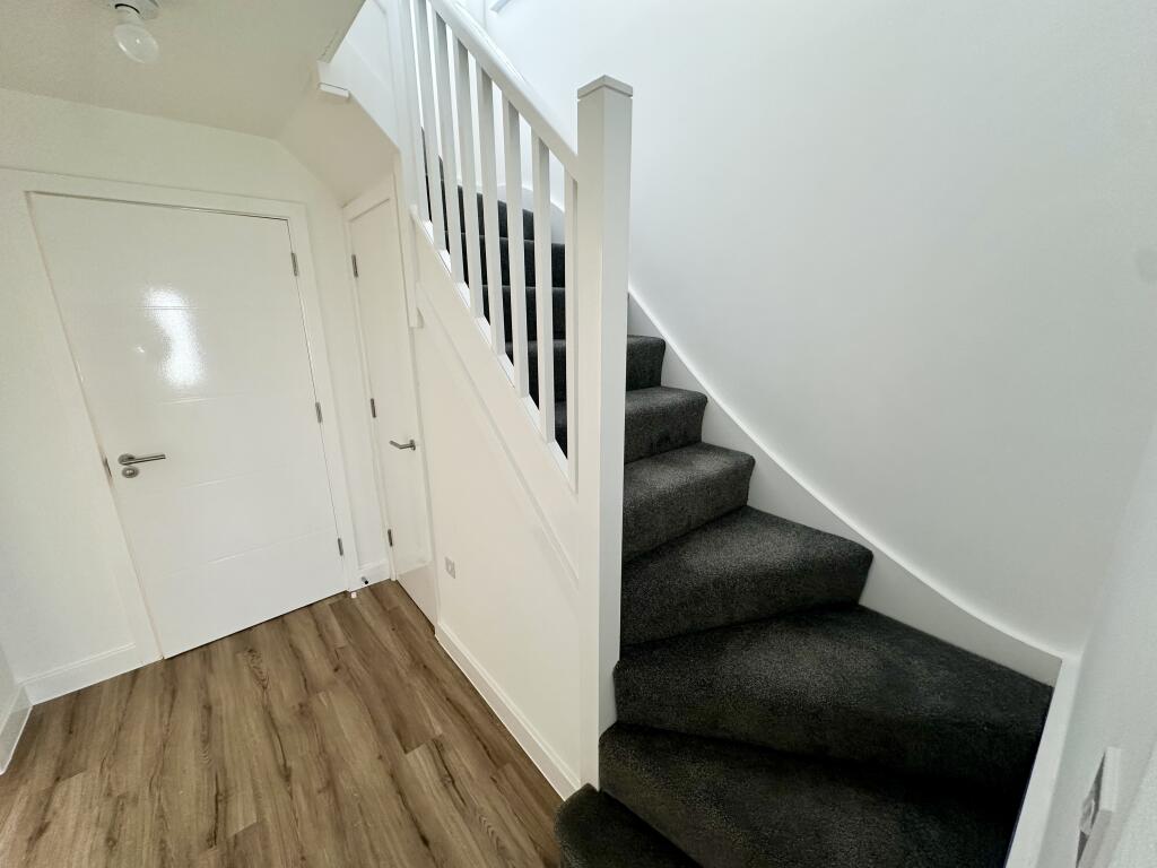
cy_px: 434
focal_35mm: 14
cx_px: 578
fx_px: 468
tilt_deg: -14.2
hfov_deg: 102.1
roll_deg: +0.4
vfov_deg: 85.7
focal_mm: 2.22
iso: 160
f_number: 2.2
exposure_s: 1/50
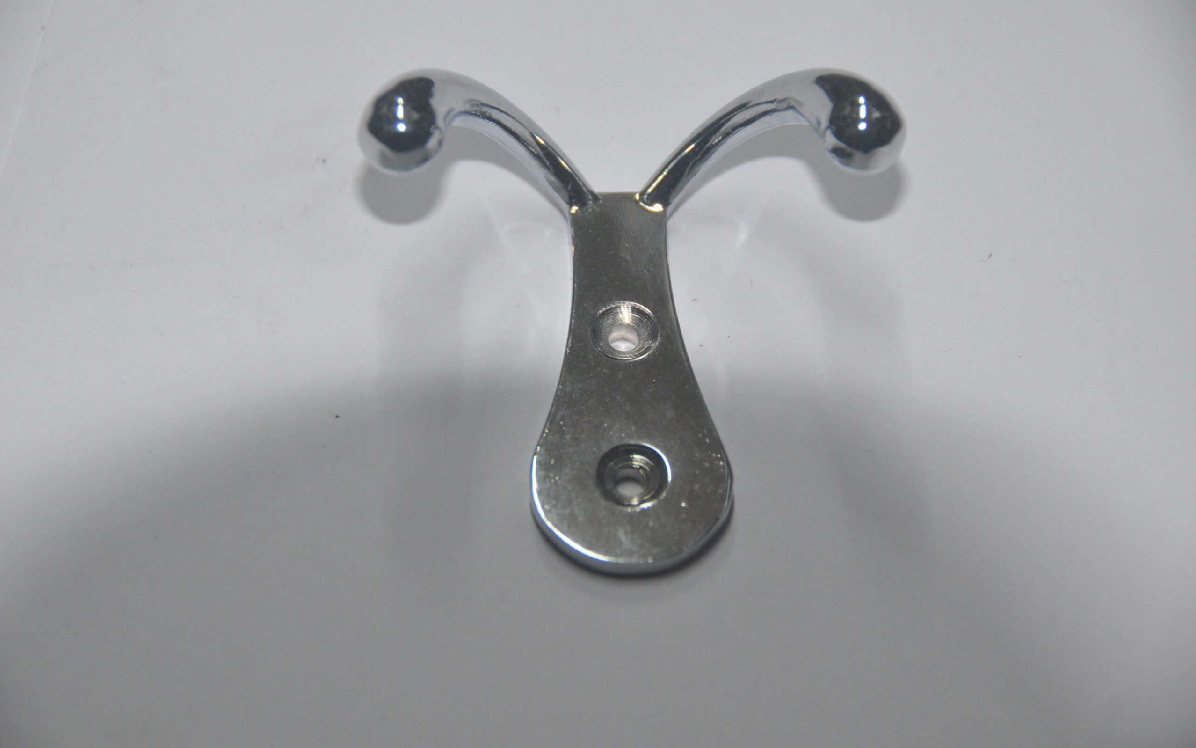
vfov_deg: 8.2
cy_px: 352
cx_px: 598
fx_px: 5232
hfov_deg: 13.0
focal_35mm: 161
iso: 1250
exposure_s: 1/60
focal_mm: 105
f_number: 5.3
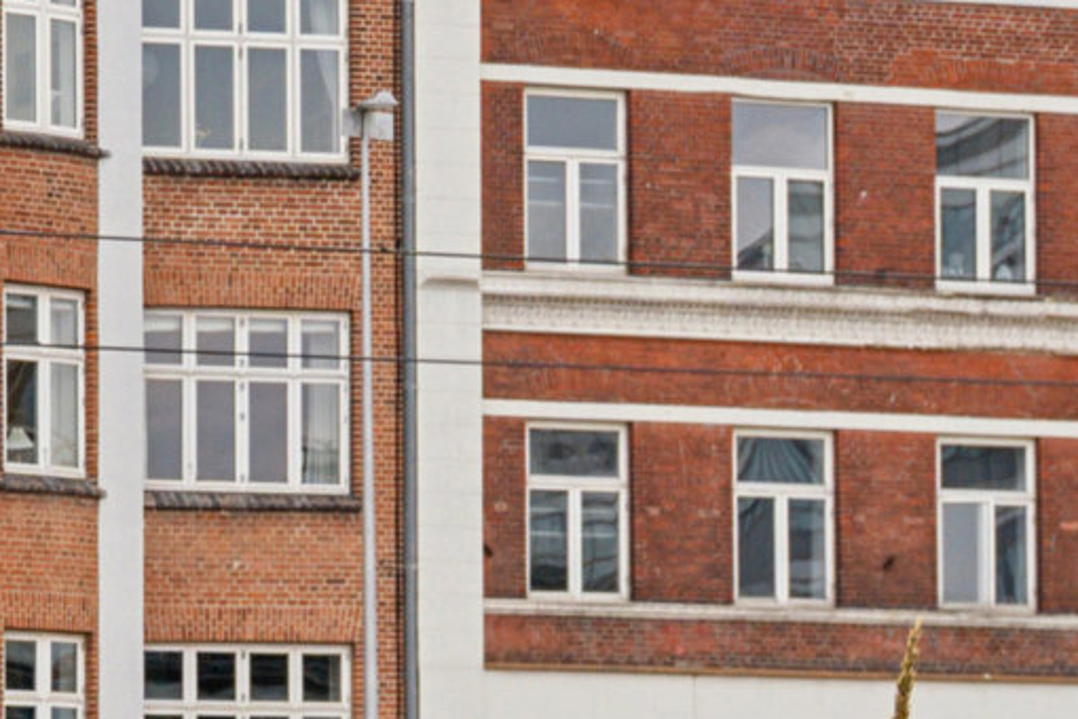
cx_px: -875
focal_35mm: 200
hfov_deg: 9.7
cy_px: -113
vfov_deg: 6.8
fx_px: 5988
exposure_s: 1/200
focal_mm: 34
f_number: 8
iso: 200
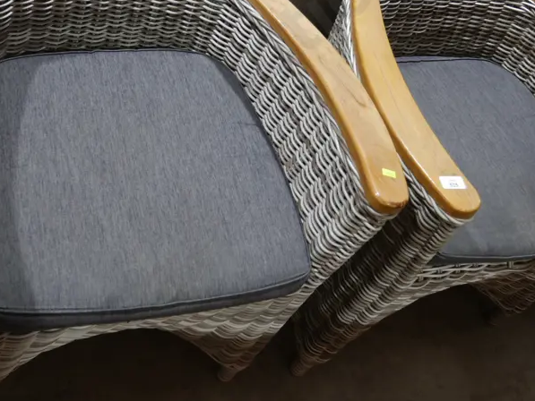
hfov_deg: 39.6
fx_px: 742
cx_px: 242
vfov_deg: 29.5
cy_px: 76
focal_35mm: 48
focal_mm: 14
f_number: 3.5
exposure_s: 1/60
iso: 320
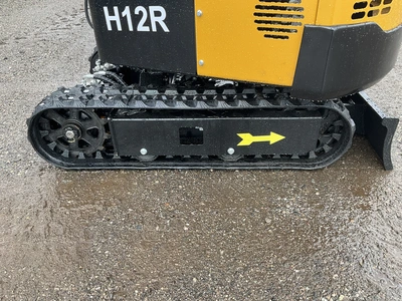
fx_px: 337
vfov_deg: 48.2
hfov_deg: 61.7
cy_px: 150
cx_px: 201
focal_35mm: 29
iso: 20
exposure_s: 1/168
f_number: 1.8
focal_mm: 3
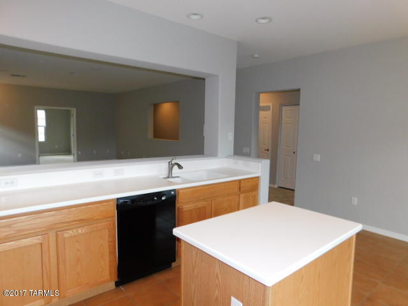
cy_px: 153
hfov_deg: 73.9
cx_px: 204
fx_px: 271
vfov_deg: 58.9
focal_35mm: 23
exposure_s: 1/30
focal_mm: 4
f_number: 3
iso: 200
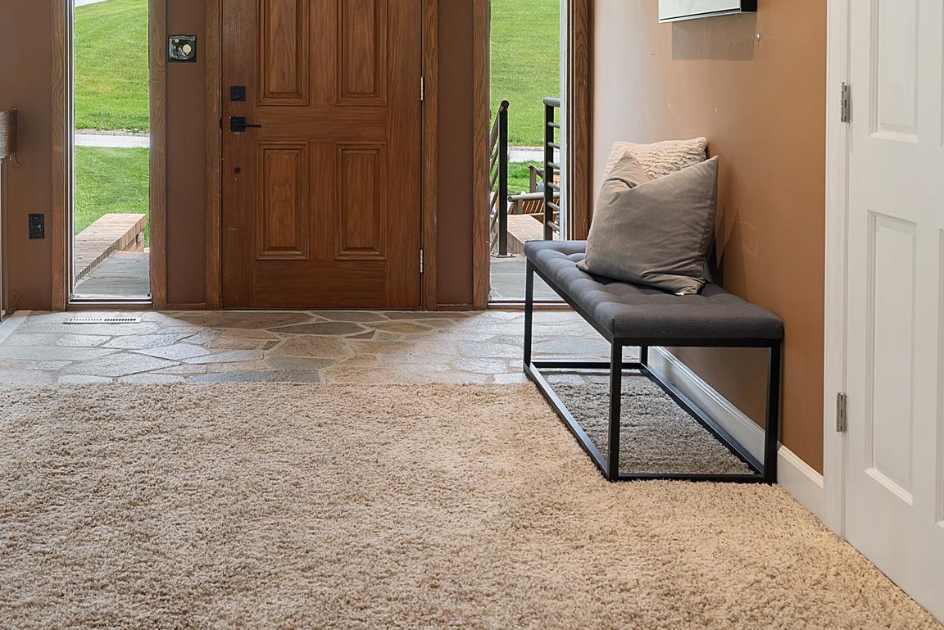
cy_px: 91
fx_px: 1259
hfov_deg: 40.5
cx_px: 304
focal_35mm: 48
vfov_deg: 27.3
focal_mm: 27
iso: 320
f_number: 6.3
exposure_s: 1/13
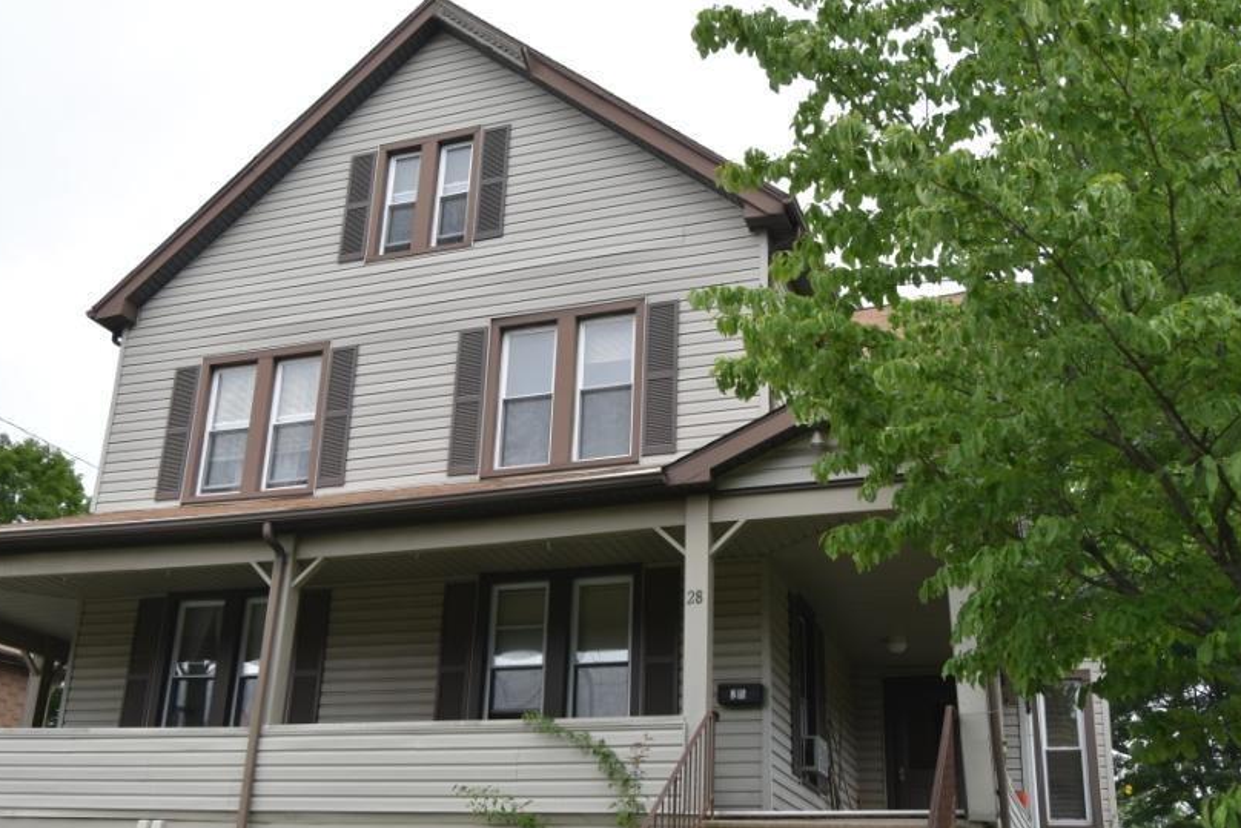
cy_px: 497
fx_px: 1310
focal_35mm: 38
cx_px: 567
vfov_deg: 34.9
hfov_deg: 50.6
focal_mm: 20
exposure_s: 1/250
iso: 200
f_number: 7.1
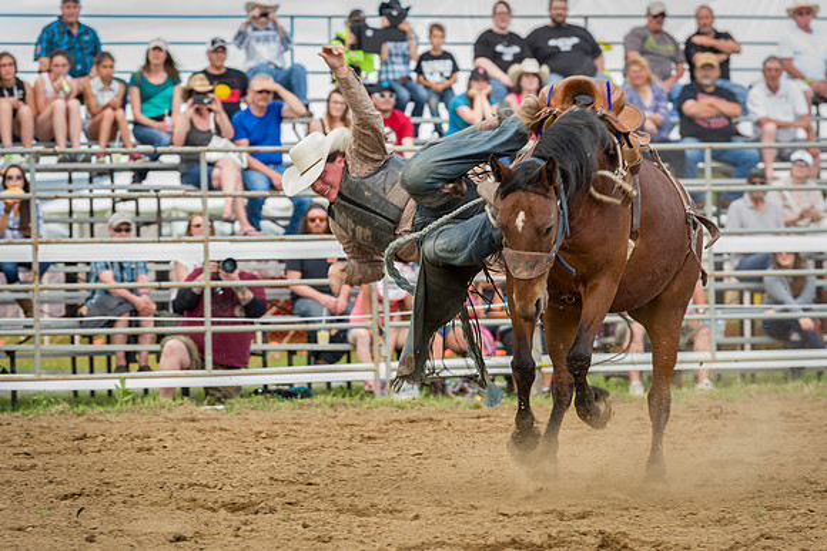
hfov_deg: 9.7
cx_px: 432
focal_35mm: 212
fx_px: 4881
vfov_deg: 6.5
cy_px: 279
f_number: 5.6
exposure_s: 1/320
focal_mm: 180
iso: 400
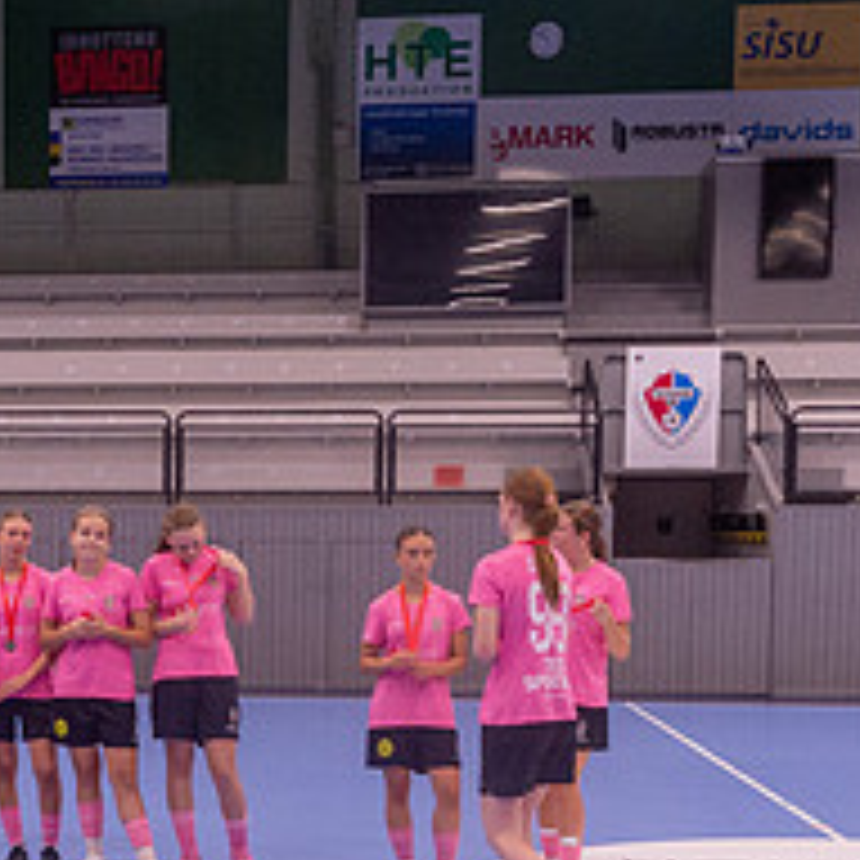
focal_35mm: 71
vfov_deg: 23.9
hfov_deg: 23.6
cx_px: 63
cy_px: 716
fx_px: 1996
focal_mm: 27
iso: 2800
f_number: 3.2
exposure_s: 1/640
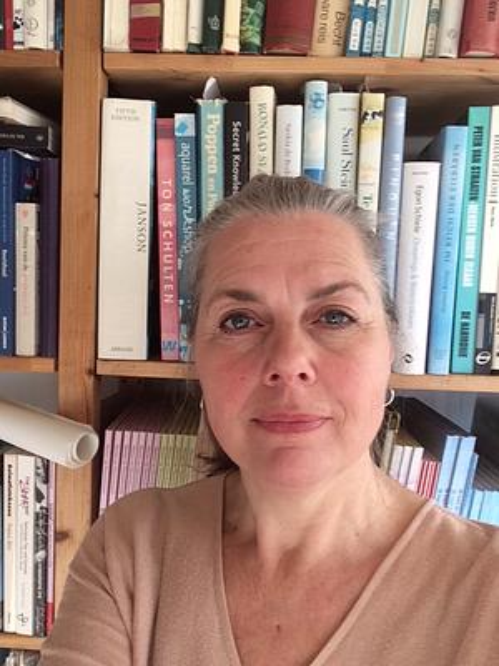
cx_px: 250
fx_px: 596
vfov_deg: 58.4
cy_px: 333
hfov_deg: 45.4
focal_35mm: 31
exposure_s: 1/100
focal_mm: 2.15
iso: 50
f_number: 2.4
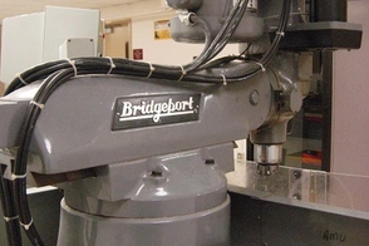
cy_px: 144
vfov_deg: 26.4
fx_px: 523
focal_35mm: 51
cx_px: 184
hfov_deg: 38.9
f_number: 2.7
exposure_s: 1/93.1
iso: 400
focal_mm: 7.5
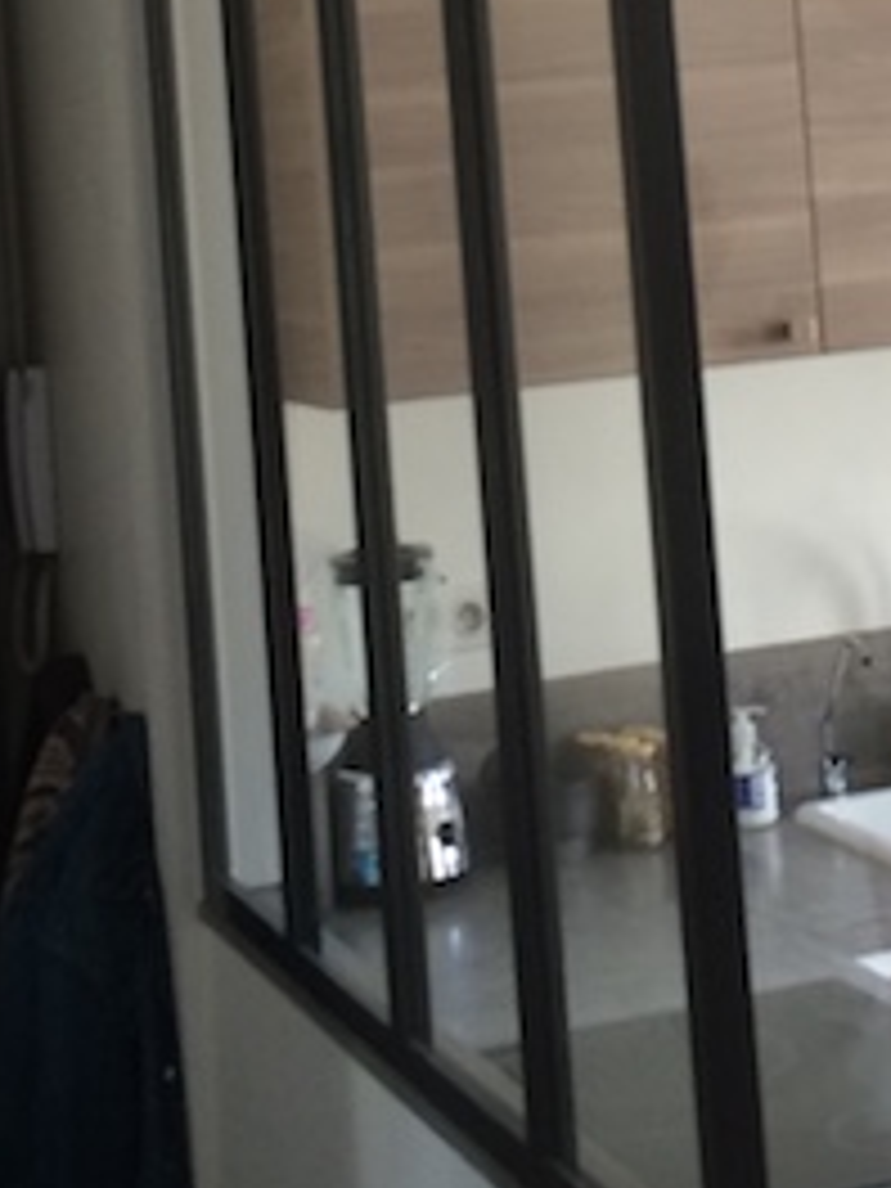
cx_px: 657
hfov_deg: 16.7
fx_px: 3020
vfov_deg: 21.5
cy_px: -4
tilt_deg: -1.2
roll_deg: +5.4
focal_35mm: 88
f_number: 2.2
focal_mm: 4.15
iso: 40
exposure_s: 1/40
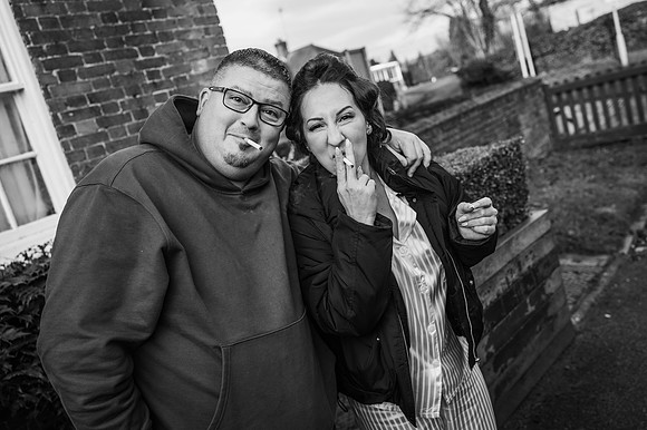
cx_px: 324
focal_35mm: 35
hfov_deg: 54.5
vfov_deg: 37.8
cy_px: 215
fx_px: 629
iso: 100
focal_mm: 35
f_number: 3.5
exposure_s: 1/320
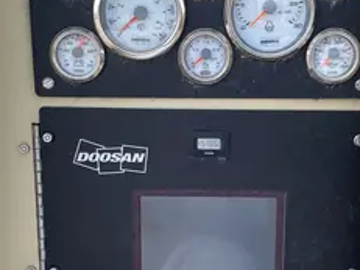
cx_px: 210
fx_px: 644
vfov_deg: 23.5
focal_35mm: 62
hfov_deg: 31.1
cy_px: 193
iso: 32
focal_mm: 4.2
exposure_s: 1/963
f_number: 1.6
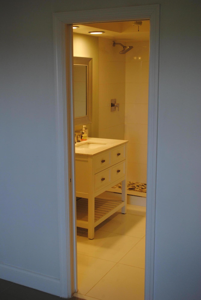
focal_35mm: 48
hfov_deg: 28.1
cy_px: 150
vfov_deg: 41.1
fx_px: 401
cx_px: 100
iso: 200
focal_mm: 32
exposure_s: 1/60
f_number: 4.8
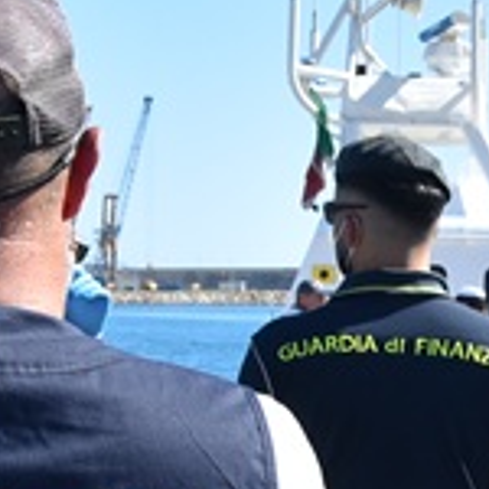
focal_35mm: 168
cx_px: 751
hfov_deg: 10.1
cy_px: 466
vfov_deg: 10.3
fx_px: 2685
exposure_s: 1/250
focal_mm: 22
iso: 125
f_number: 8
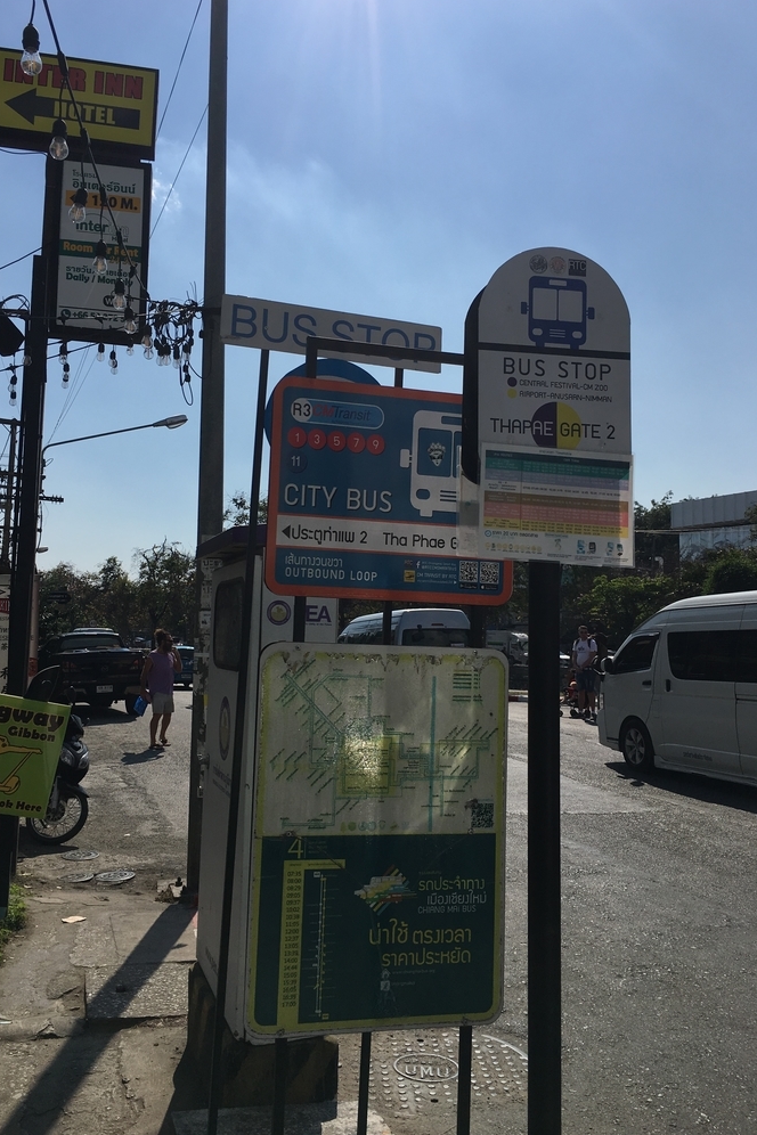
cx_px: 339
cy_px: 553
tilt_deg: +7.7
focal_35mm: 31
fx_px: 978
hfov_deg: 42.3
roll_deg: -1.9
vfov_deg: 60.3
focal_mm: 4.15
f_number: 2.2
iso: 25
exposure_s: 1/4525
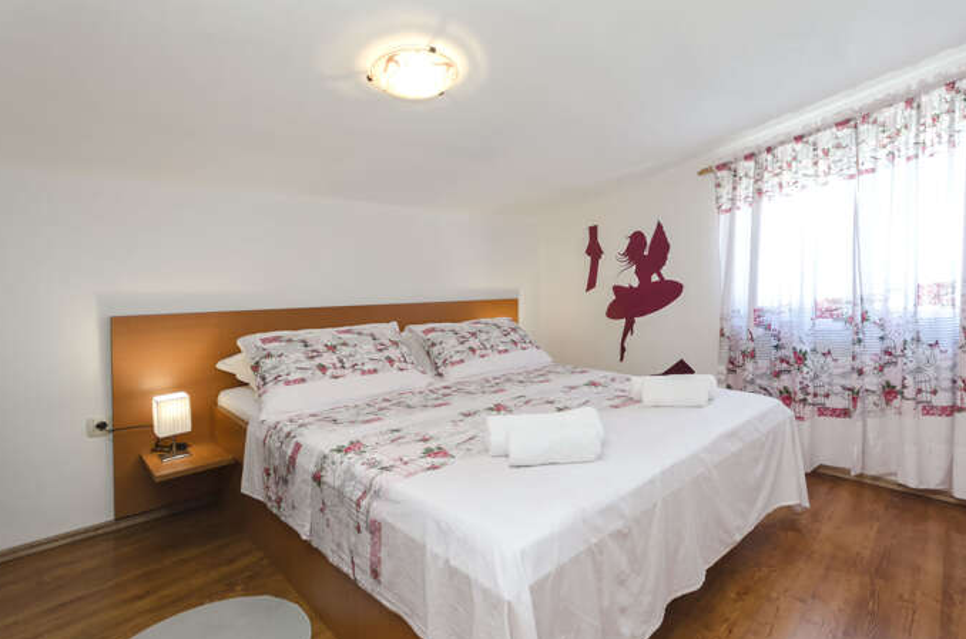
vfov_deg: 70.1
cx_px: 537
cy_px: 304
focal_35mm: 17
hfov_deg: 93.0
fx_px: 455
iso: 450
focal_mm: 10
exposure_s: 1/125
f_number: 4
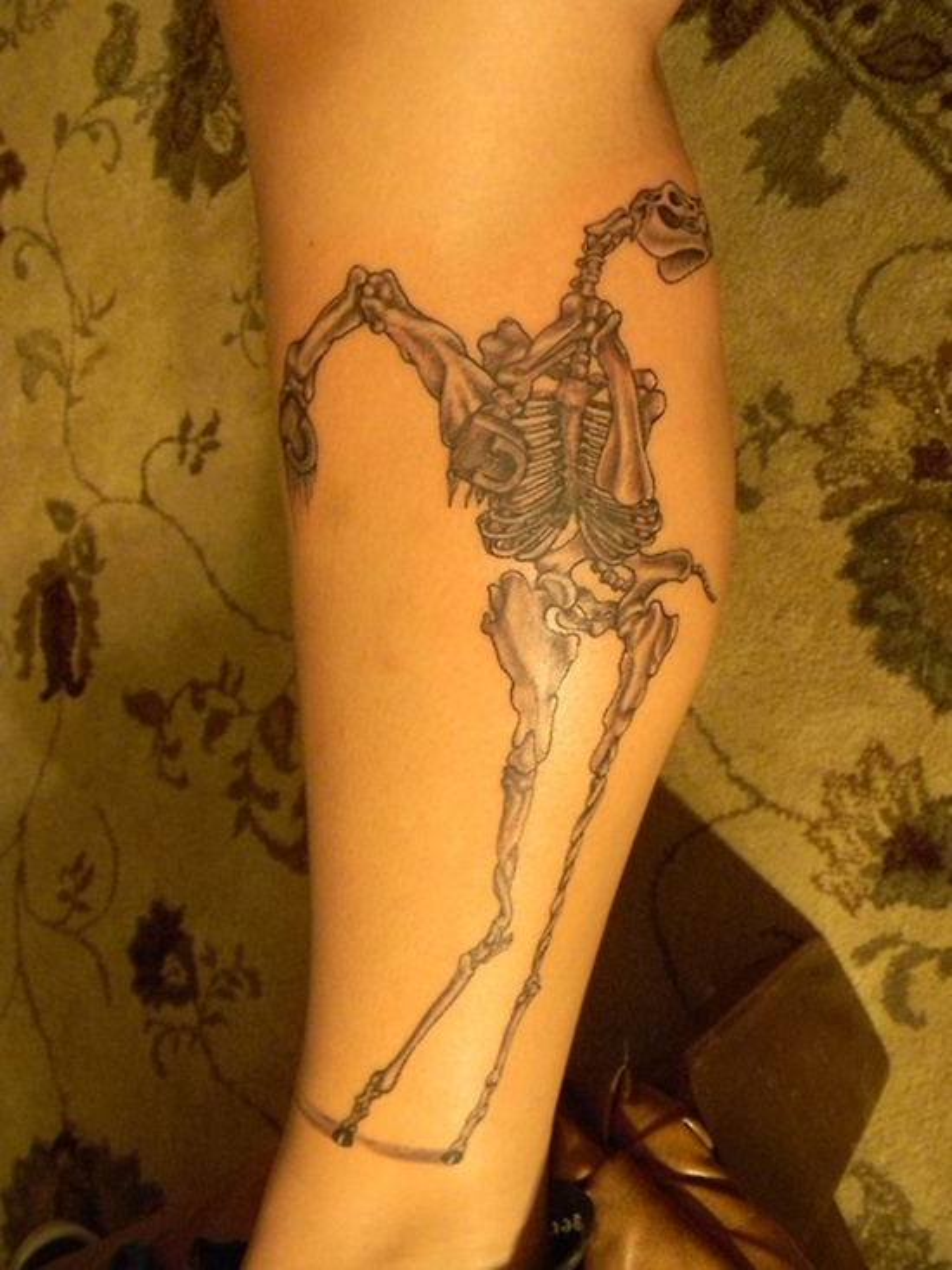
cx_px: 476
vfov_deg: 63.5
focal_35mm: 28
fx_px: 1027
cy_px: 635
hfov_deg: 49.7
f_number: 3.5
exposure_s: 1/10
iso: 800
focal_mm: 5
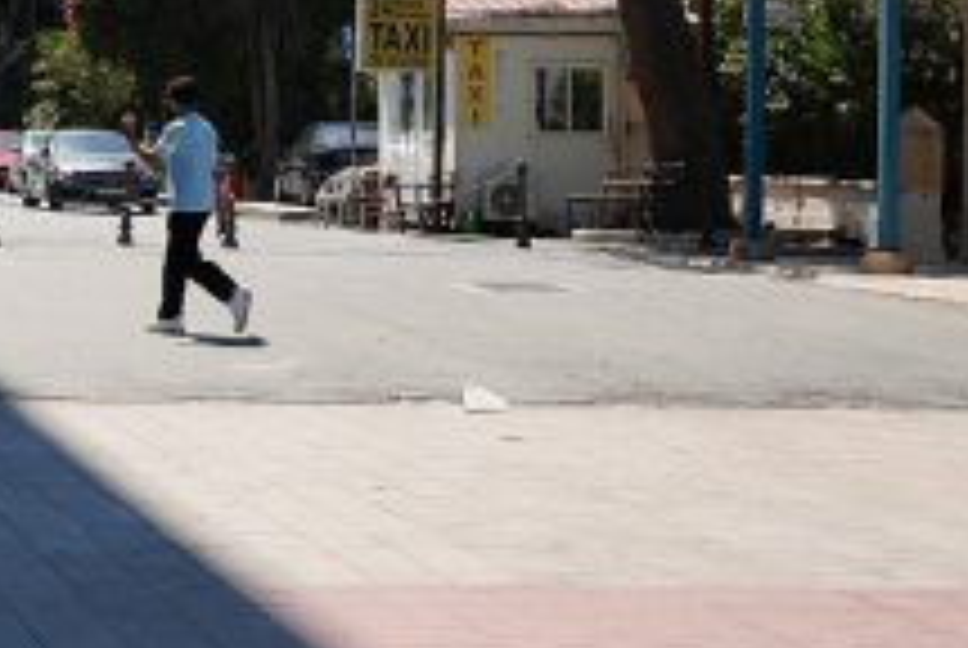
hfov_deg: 17.9
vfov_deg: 12.6
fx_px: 2908
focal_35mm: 108
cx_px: -234
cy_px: 101
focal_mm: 29
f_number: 8
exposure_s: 1/100
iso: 100
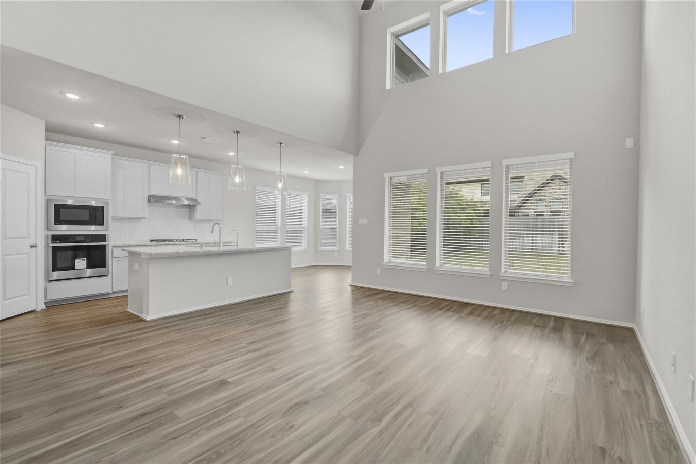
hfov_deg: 96.7
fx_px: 309
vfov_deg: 73.7
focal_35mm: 16
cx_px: 348
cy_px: 232
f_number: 8
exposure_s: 1/5
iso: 200
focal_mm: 16
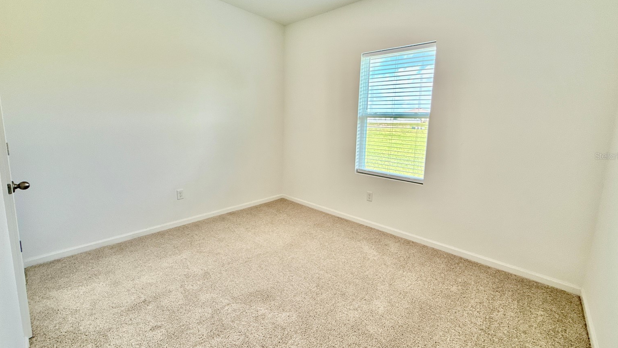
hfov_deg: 99.4
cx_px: 309
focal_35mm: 16
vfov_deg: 66.9
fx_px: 262
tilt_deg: -7.8
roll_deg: -1.9
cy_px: 156
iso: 100
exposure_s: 1/120
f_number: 2.2
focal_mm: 2.22
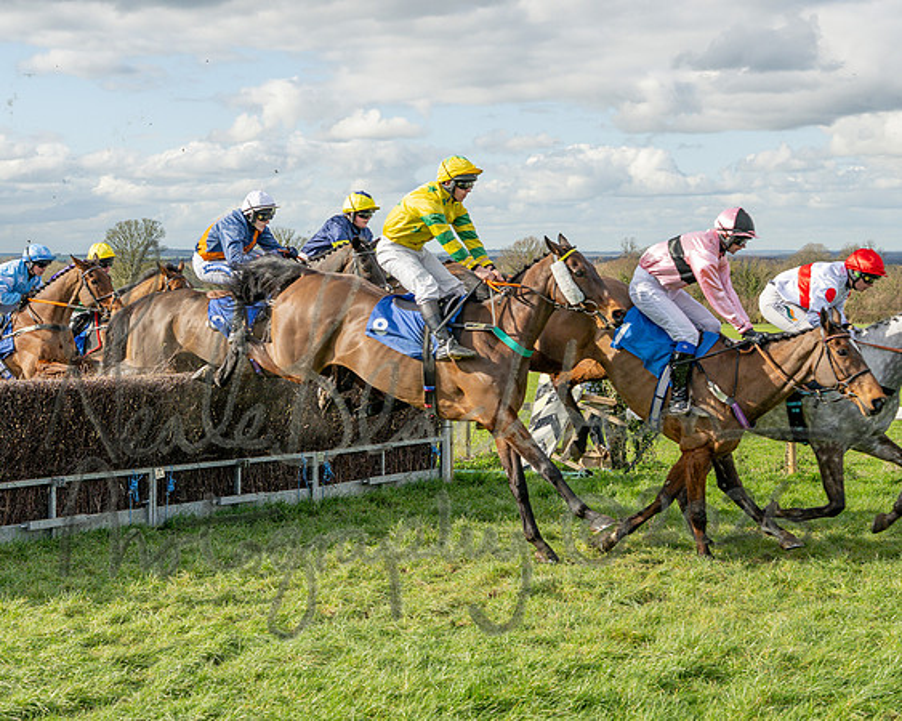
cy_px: 312
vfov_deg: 22.2
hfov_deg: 27.5
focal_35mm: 69
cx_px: 366
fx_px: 1837
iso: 200
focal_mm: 35
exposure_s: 1/1250
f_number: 4
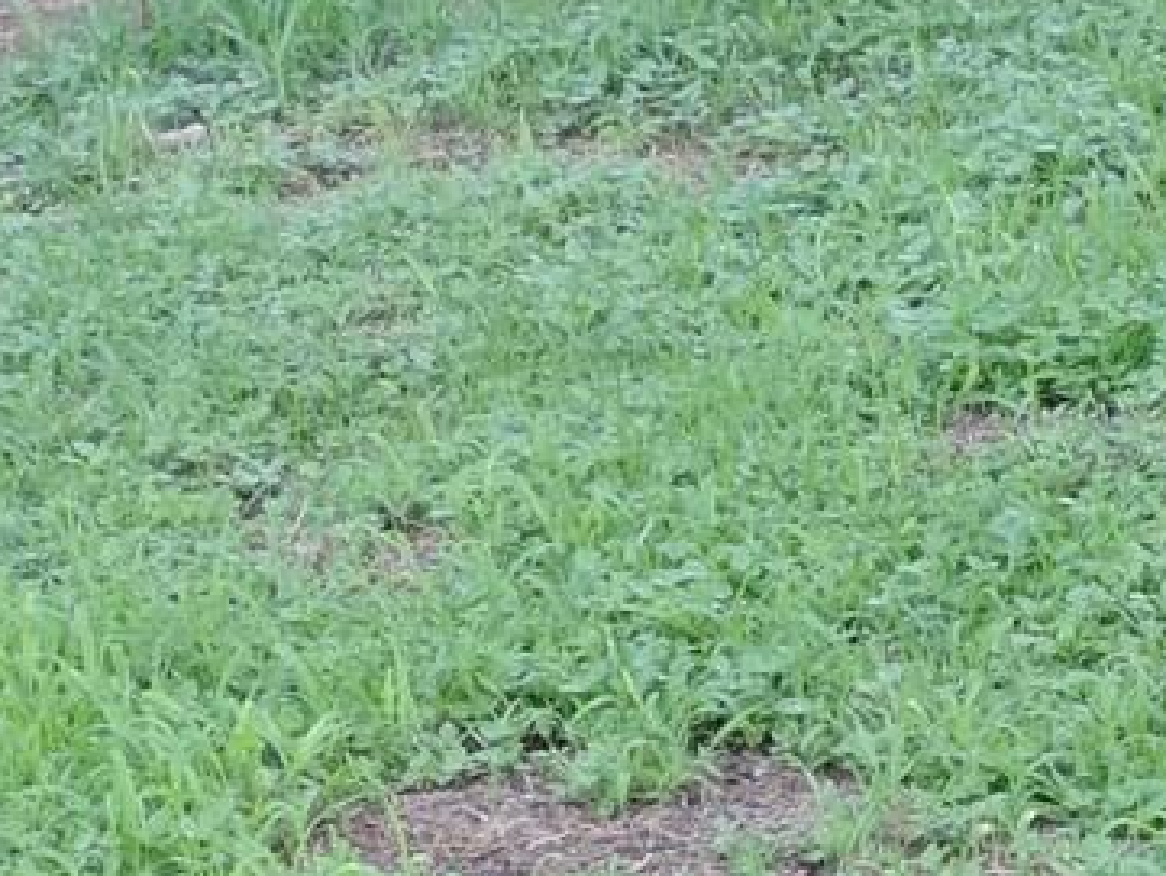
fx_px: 6301
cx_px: 1315
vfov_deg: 7.9
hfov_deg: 10.4
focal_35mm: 187
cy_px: 1060
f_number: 3.6
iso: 80
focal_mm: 5.8
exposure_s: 1/60
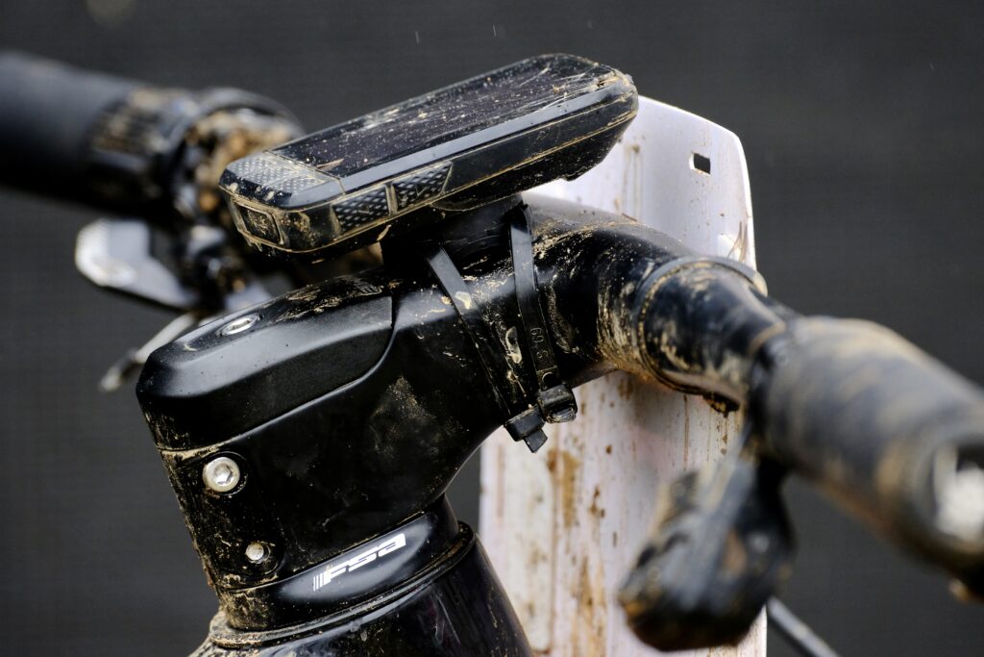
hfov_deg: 5.5
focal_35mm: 373
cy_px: 328
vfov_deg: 3.7
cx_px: 492
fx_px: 10196
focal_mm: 248.9
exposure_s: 1/500
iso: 1000
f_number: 7.1
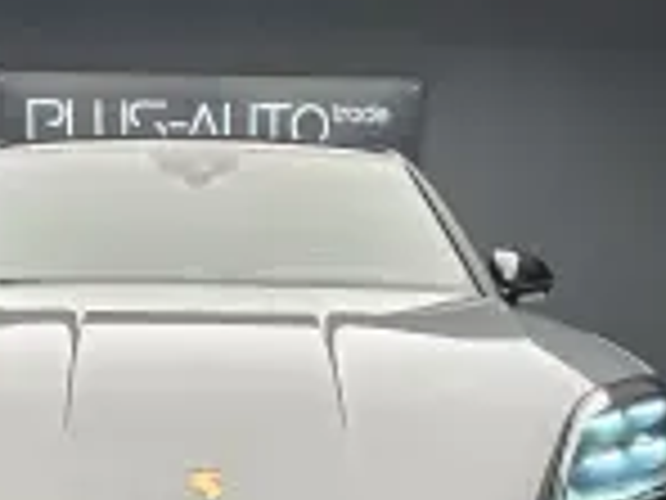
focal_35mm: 56
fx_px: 1077
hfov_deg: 33.9
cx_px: 202
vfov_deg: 25.0
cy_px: 491
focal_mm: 6.3
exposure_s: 1/180
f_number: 1.7
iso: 125
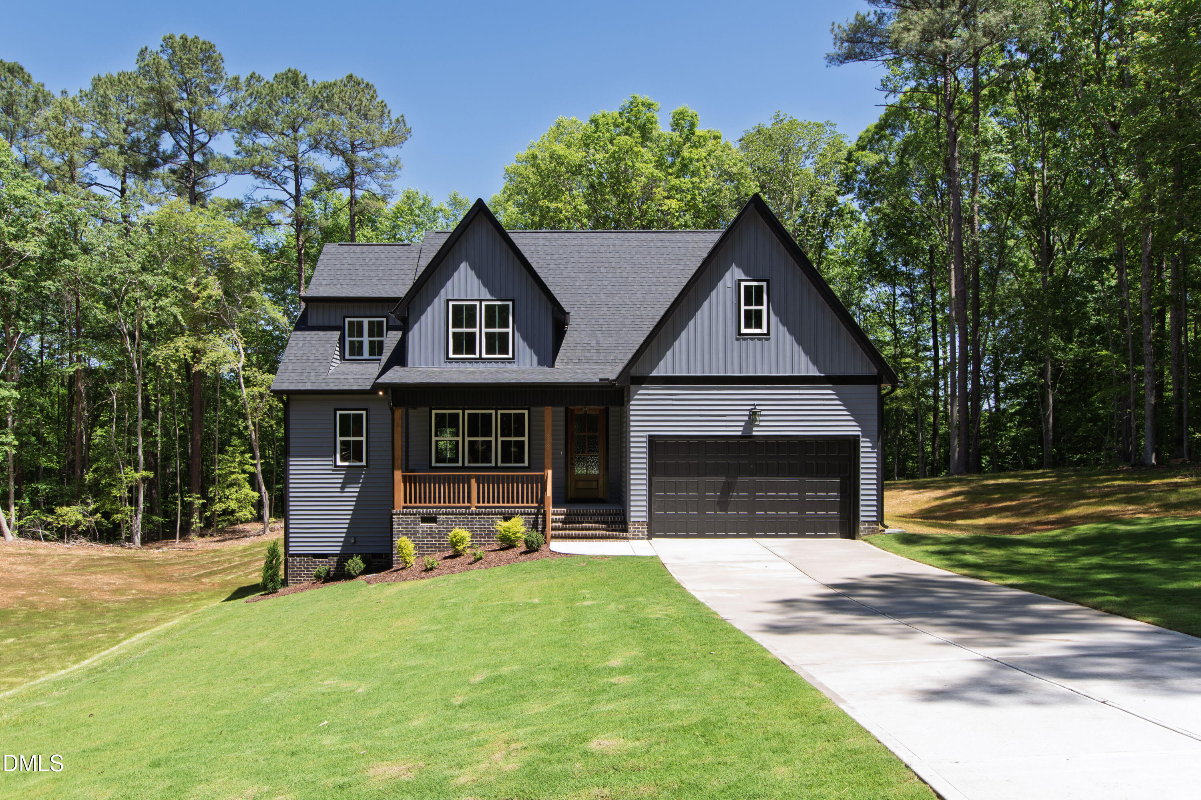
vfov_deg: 50.4
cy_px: 400
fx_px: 851
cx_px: 600
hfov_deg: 70.4
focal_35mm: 26
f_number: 8
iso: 100
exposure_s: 1/80
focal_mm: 17
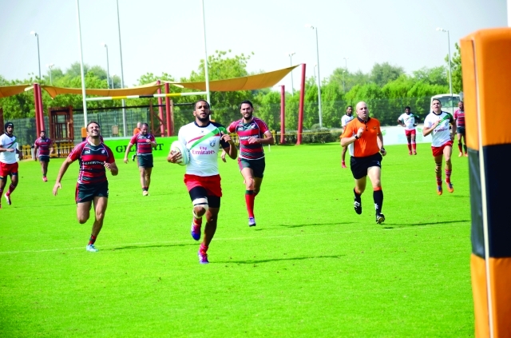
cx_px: 256
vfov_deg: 8.7
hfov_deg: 13.1
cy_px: 169
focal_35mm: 158
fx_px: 2230
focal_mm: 105
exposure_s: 1/400
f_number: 5.6
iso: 100
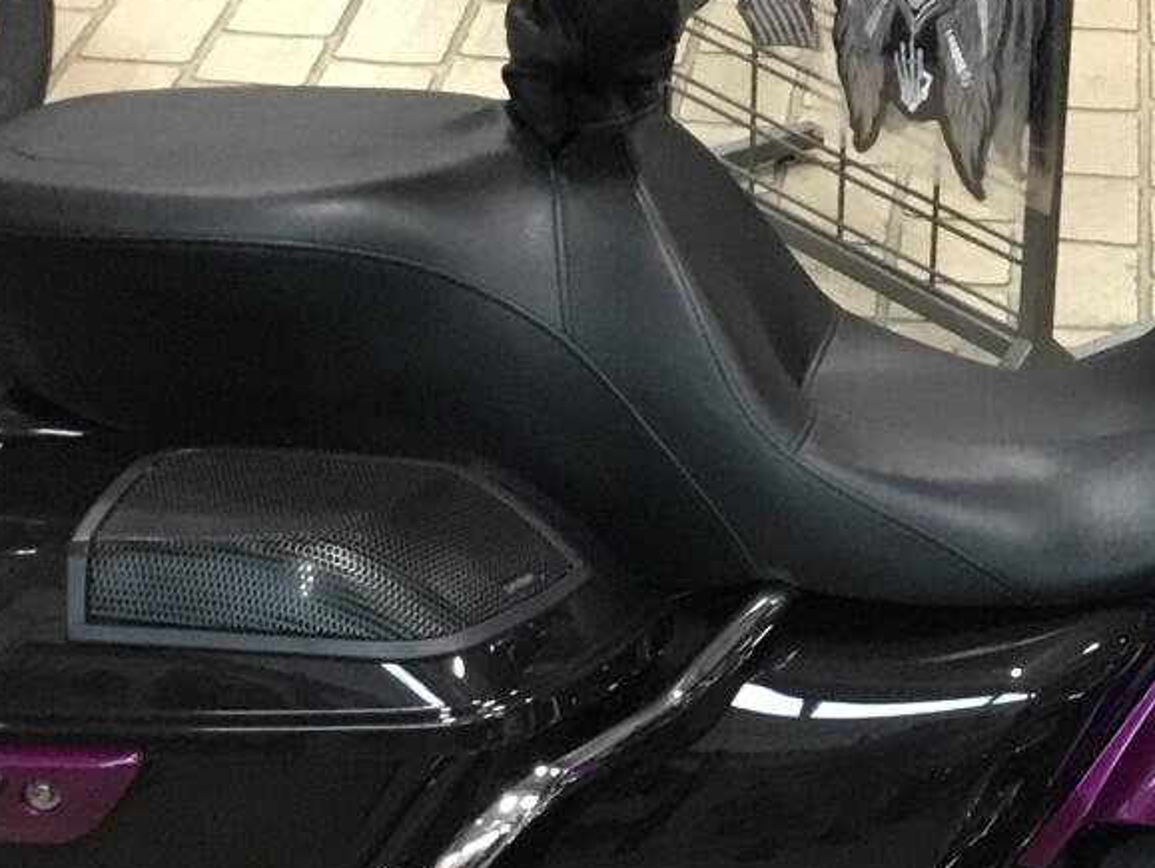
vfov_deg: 13.8
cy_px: 525
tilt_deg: -27.1
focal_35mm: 107
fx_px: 3572
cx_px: 1315
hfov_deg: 17.6
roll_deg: -6.8
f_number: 2.4
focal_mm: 3.3
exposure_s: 1/24
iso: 200
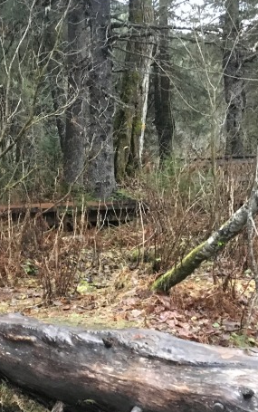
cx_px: -28
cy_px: 247
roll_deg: +2.7
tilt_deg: -0.5
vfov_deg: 37.4
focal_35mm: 54
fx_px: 607
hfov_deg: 22.6
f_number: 2.2
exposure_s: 1/15
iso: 320
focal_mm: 4.15
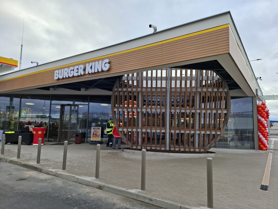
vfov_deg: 58.9
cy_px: 104
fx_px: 185
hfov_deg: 73.9
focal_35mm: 23
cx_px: 139
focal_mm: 5.54
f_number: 1.8
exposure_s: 1/665
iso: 50
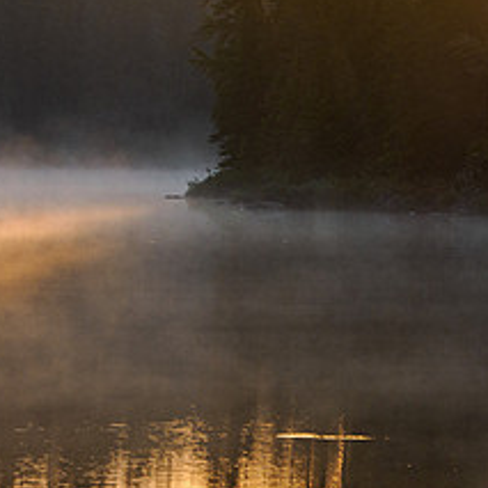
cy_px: 118
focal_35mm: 538
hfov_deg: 3.3
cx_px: -137
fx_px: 8581
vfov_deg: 3.3
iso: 500
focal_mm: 112
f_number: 8
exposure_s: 1/200
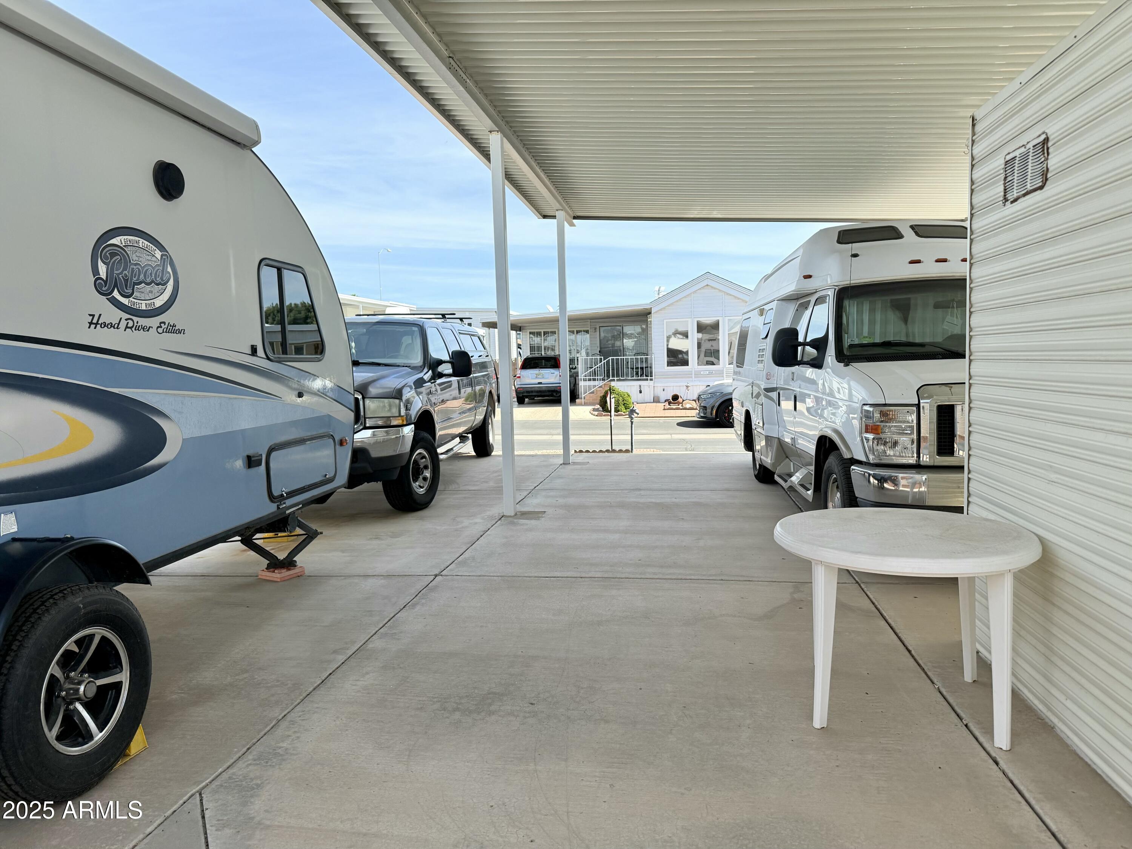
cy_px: 424
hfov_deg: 71.6
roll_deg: +1.2
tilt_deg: -4.6
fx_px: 785
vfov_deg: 56.8
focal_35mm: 24
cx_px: 566
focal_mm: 6.76
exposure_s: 1/2525
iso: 100
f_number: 1.78
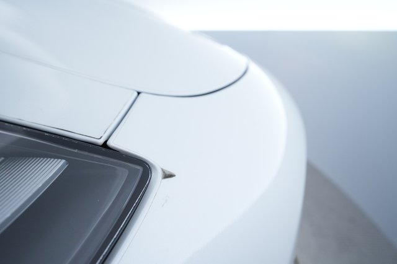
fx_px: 276
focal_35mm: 25
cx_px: 198
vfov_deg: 51.2
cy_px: 132
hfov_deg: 71.5
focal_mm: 25
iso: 2500
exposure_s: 1/80
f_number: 6.3
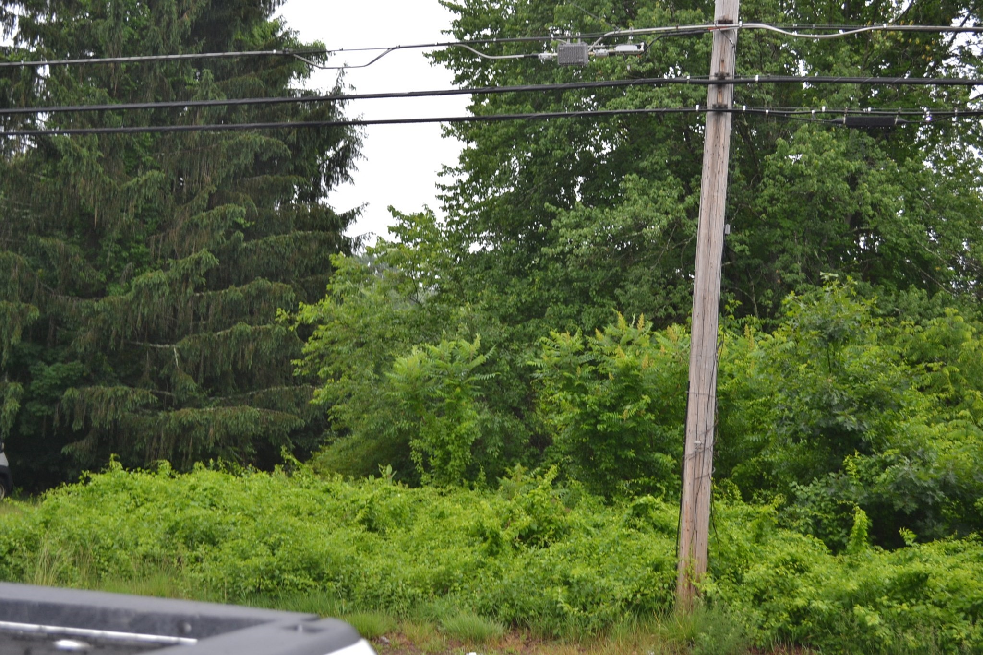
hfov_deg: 41.1
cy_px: 328
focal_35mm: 48
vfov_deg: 28.1
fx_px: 1310
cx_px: 492
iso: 320
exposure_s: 1/125
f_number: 4.8
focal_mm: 32
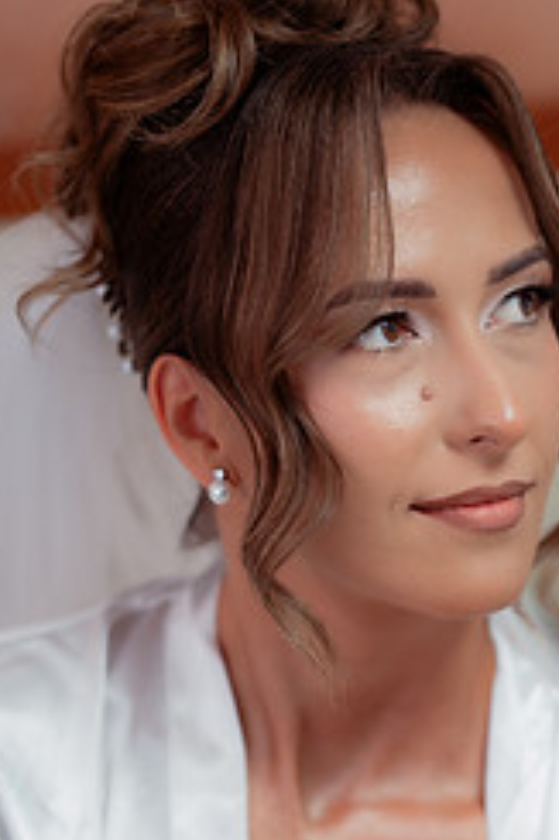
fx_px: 3638
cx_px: 489
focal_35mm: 156
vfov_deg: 13.1
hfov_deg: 8.8
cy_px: 655
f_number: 2
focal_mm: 85
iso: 640
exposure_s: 1/400
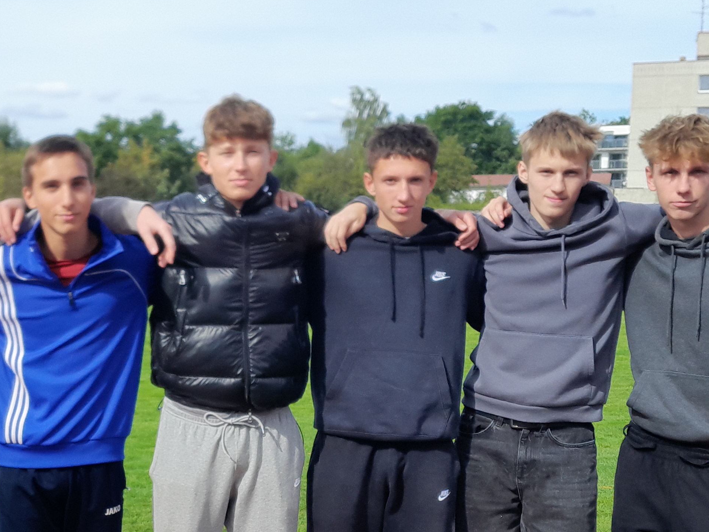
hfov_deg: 29.8
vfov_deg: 23.0
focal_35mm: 63
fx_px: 1290
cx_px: 109
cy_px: 425
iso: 40
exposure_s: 1/1269
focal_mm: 4
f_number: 1.8
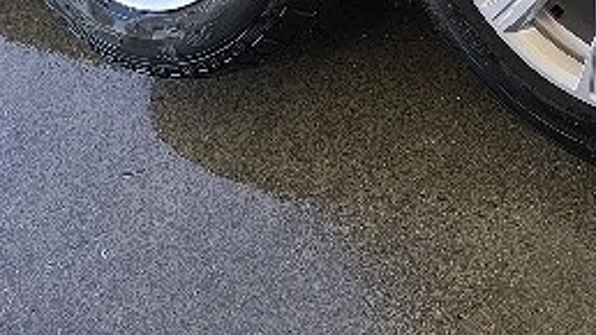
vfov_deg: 11.8
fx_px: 1533
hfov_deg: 21.2
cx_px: 612
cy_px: -206
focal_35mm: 97
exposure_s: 1/109
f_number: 1.65
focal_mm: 6.14
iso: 50
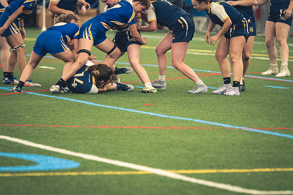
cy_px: 98
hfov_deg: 6.9
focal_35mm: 300
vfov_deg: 4.6
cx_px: 146
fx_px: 2440
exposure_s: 1/500
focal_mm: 200
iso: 12800
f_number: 2.8
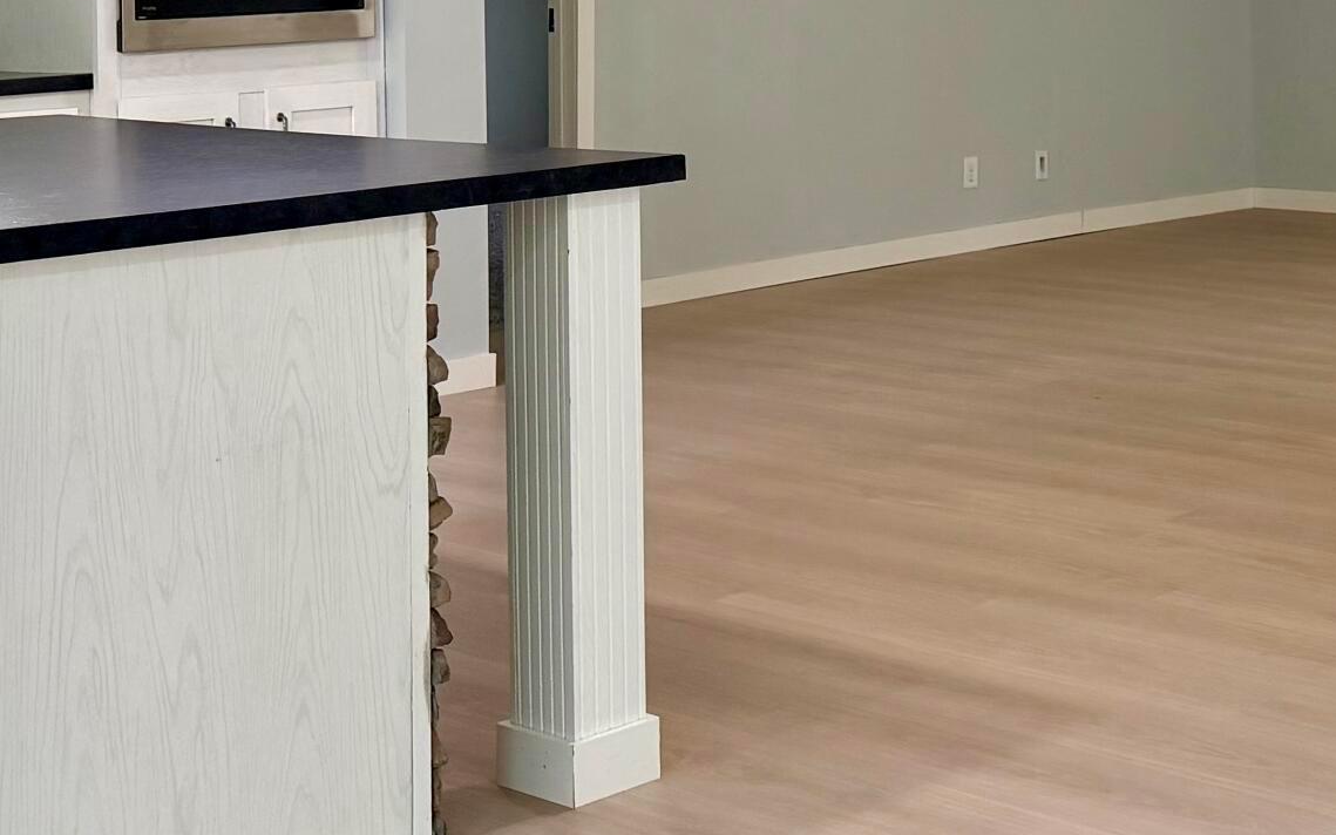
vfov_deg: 18.7
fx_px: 2440
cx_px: 1309
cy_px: -88
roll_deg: +1.1
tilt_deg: +0.3
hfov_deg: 28.9
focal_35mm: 67
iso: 200
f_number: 1.78
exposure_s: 1/153
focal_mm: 6.76
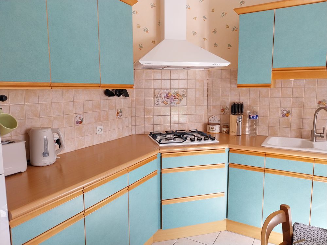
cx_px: 164
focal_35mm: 26
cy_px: 122
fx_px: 246
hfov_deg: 67.3
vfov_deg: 53.1
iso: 40
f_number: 1.8
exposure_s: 1/50
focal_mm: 4
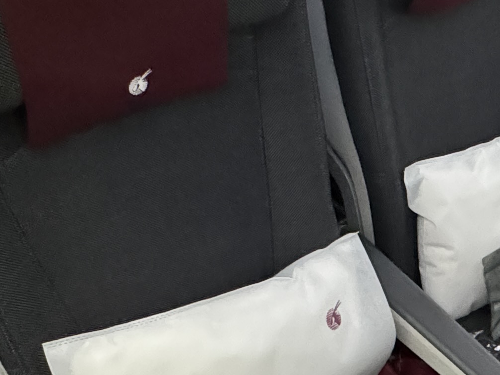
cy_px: 232
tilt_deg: -44.1
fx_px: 809
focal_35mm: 56
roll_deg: -15.3
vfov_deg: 26.0
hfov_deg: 33.1
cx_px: 421
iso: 1250
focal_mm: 2.22
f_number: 2.2
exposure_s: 1/37
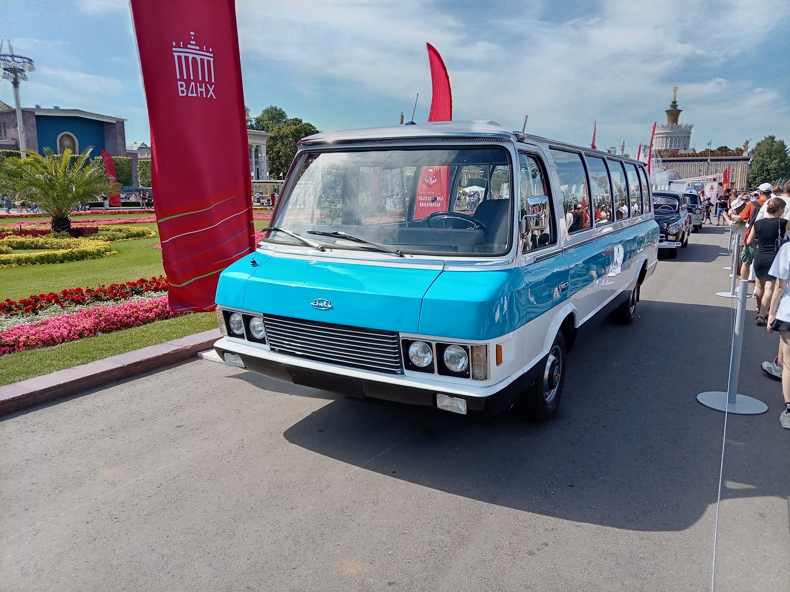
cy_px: 296
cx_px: 395
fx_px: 570
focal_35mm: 25
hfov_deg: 69.4
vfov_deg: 54.8
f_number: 1.8
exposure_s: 1/864
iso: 105
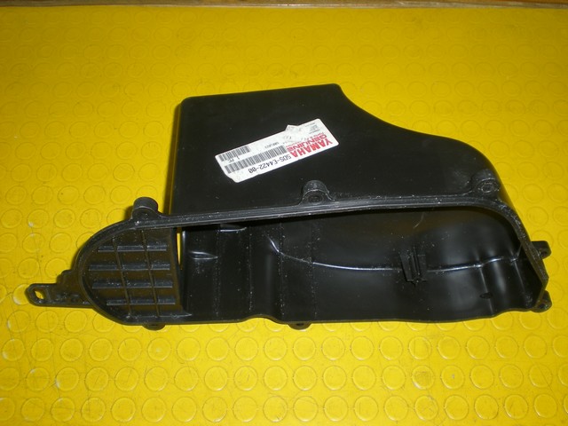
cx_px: 284
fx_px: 722
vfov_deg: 32.9
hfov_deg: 42.9
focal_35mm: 44
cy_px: 213
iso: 50
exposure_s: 1/60
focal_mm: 7.4
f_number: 3.5
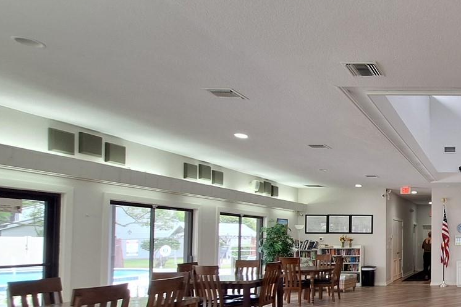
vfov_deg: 43.4
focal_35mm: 29
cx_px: 487
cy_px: 233
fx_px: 371
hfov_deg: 48.7
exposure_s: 1/40
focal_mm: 1.74
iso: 64
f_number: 2.2
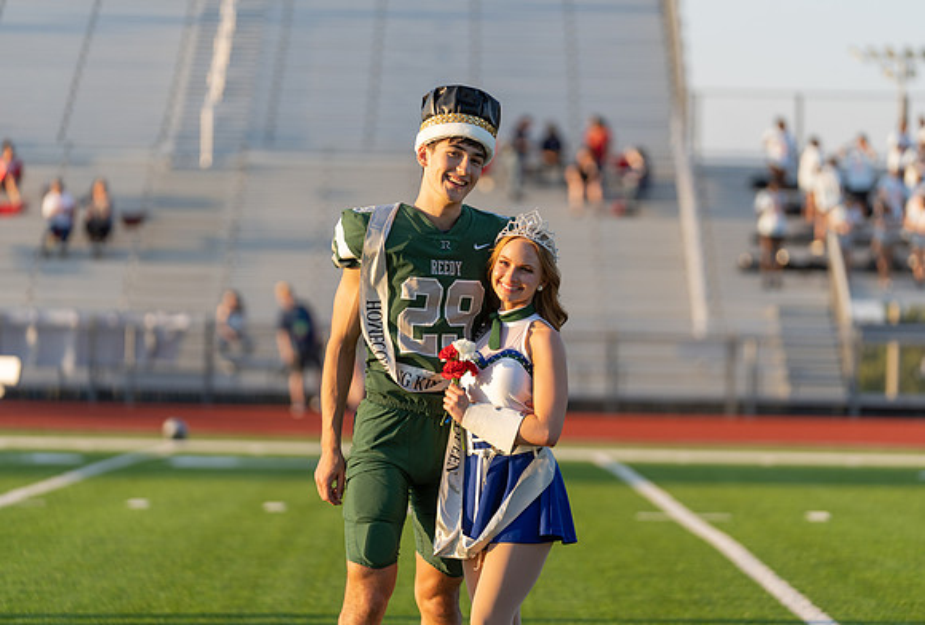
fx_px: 4297
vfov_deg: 8.3
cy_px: 284
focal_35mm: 167
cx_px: 491
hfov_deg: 12.3
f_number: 2.8
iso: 100
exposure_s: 1/500
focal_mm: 151
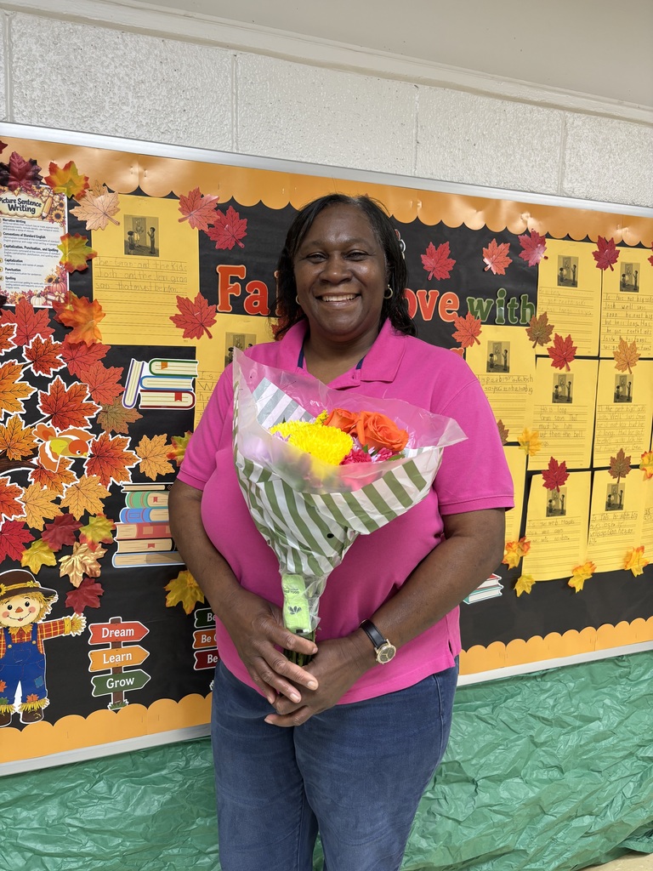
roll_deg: -2.1
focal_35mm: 26
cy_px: 436
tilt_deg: -7.0
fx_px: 654
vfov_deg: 67.3
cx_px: 326
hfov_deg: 53.1
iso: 100
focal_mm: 5.96
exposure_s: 1/60
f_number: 1.6
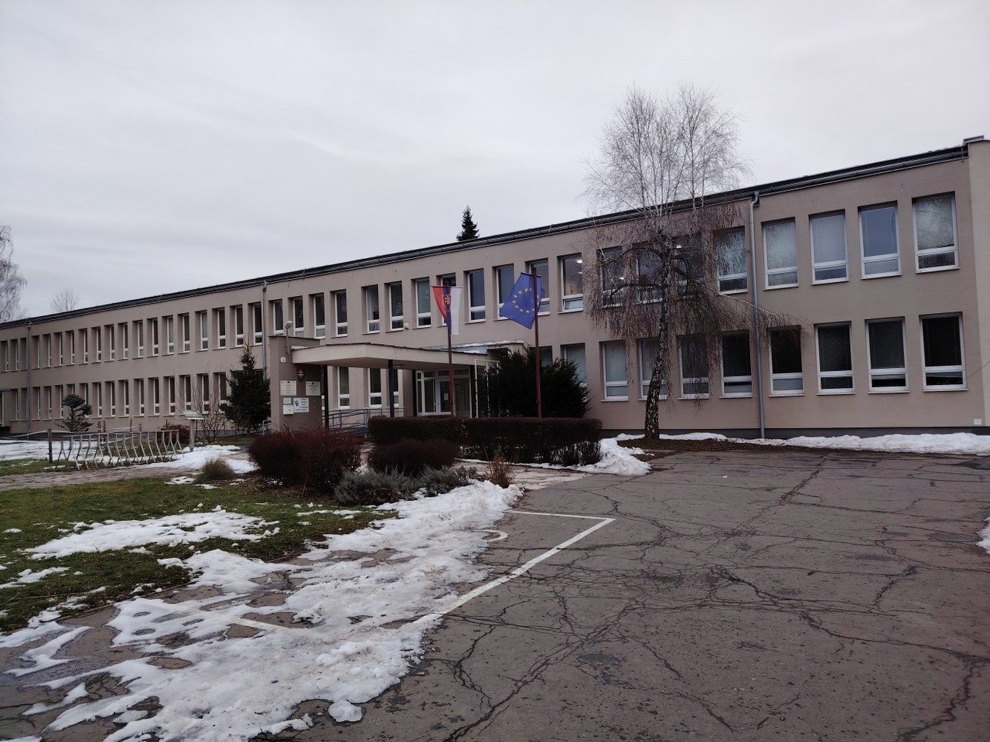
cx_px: 495
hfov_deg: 71.6
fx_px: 686
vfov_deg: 56.8
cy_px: 371
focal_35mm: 24
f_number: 1.75
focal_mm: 5.25
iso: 100
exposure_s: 1/110
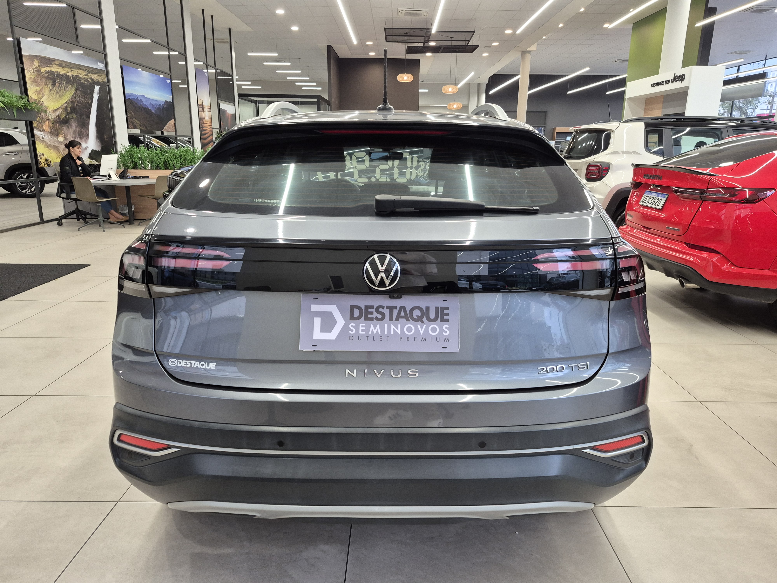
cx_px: 388
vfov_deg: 58.9
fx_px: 516
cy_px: 292
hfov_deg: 73.9
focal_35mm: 23
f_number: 1.8
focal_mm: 5.4
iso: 250
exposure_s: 1/120
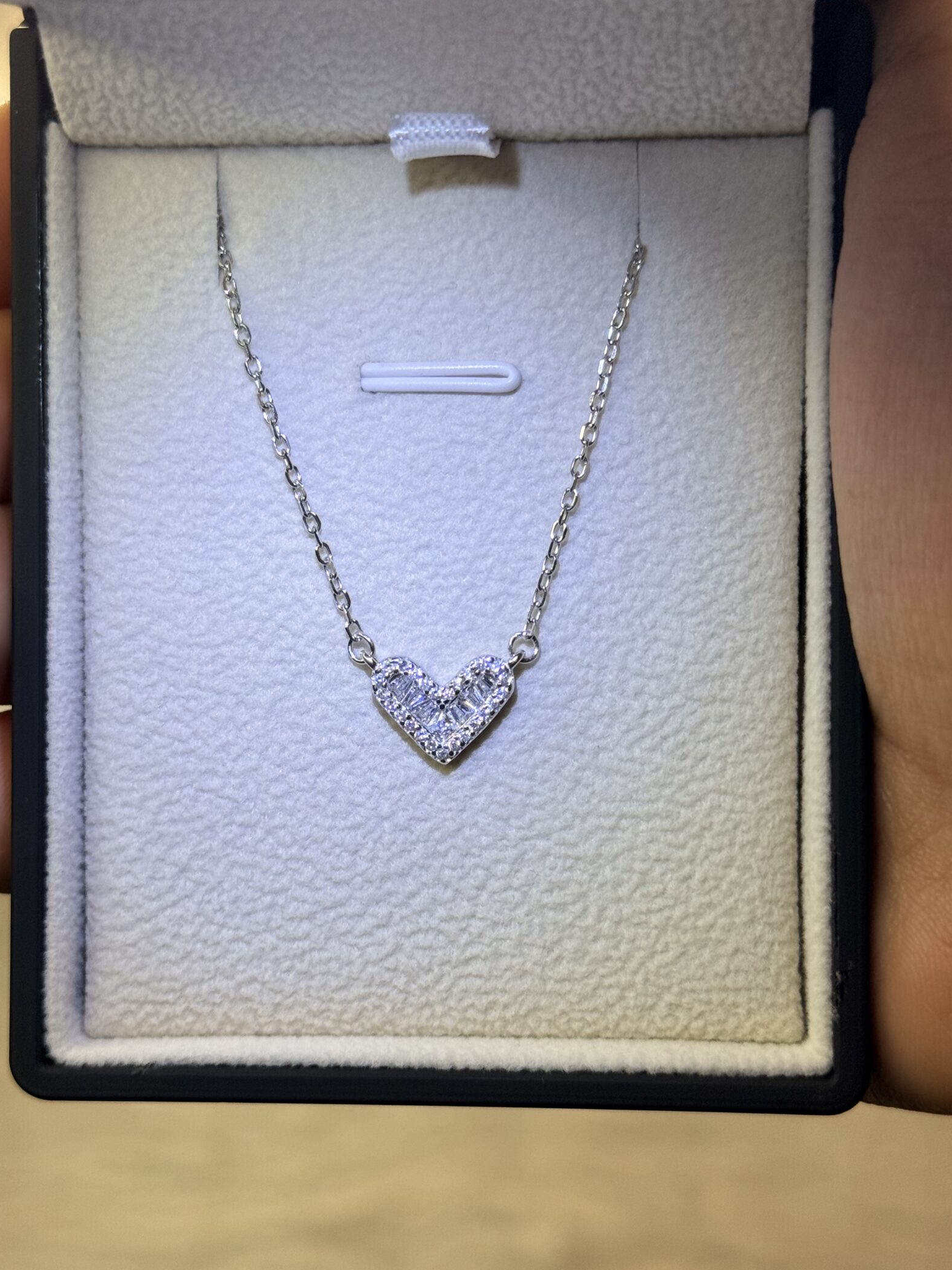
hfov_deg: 24.8
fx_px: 2164
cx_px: 475
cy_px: 610
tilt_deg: -47.8
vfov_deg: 32.7
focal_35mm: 59
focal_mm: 6.76
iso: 80
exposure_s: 1/100
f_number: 1.78
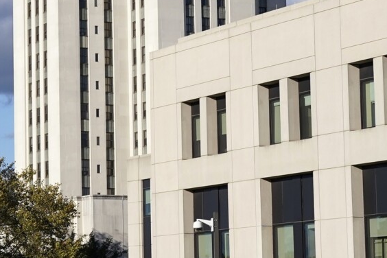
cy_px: 114
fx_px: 1677
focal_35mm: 156
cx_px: 9
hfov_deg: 13.0
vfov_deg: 8.8
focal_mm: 44
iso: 320
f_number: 5.6
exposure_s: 1/2000
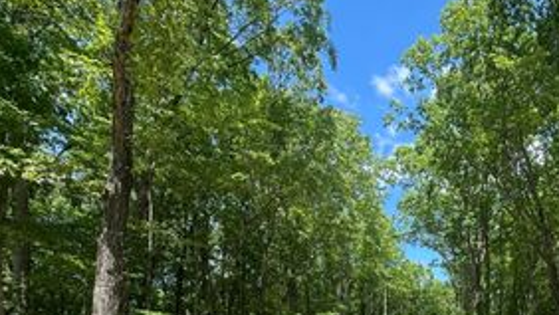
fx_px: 400
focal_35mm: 27
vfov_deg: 35.2
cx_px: 428
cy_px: 366
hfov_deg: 65.0
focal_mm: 2.22
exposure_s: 1/1319
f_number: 2.2
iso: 50
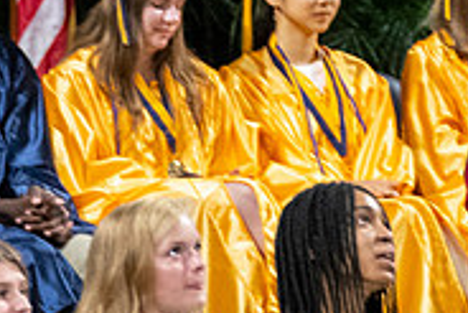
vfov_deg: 1.1
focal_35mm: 1274
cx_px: 831
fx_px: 16575
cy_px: 145
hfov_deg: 1.6
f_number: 4
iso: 2000
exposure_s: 1/200
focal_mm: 200
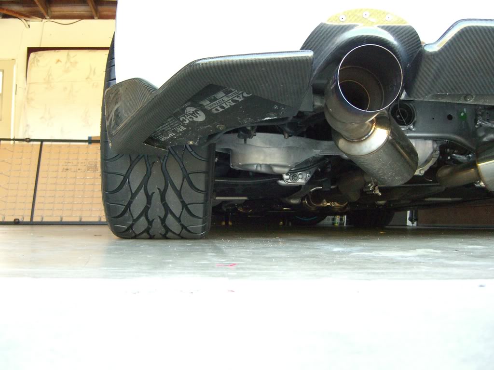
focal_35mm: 38
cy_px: 185
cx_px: 247
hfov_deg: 49.0
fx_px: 542
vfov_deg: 37.7
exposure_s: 1/100
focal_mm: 7.9
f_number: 2.8
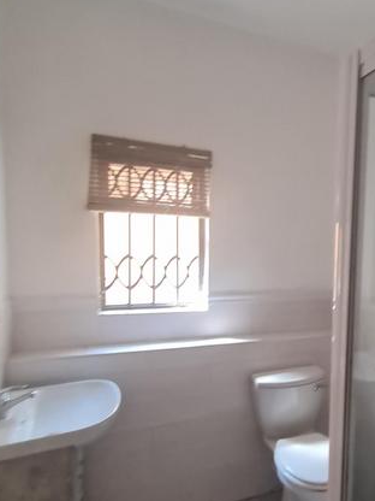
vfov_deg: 69.2
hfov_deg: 51.1
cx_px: 305
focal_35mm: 25
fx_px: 361
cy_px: 277
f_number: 2.2
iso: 320
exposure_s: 1/50
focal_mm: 2.2
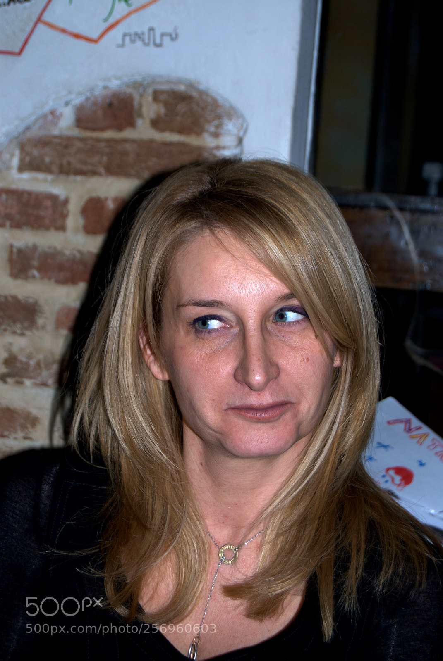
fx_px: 1518
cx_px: 222
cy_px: 330
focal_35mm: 82
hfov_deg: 16.6
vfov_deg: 24.6
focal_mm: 55
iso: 100
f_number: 5.6
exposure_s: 1/160
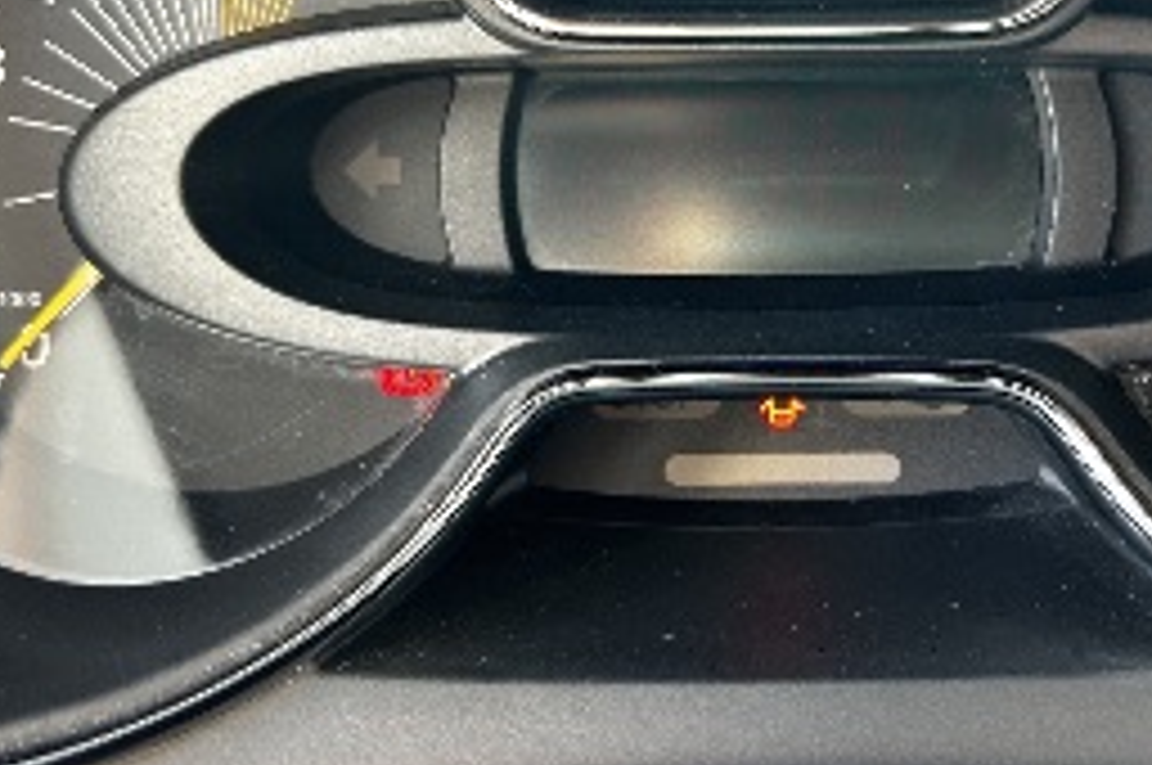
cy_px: 198
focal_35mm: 44
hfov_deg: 44.0
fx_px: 1406
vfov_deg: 30.0
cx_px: 760
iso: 125
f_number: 1.5
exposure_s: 1/84
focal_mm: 5.7
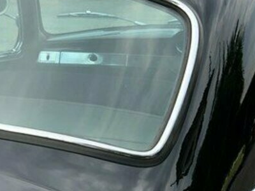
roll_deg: +0.4
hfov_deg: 12.6
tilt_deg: -7.0
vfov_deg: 9.5
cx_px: 52
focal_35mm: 156
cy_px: 85
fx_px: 1149
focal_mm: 6
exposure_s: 1/453
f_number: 2.4
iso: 16
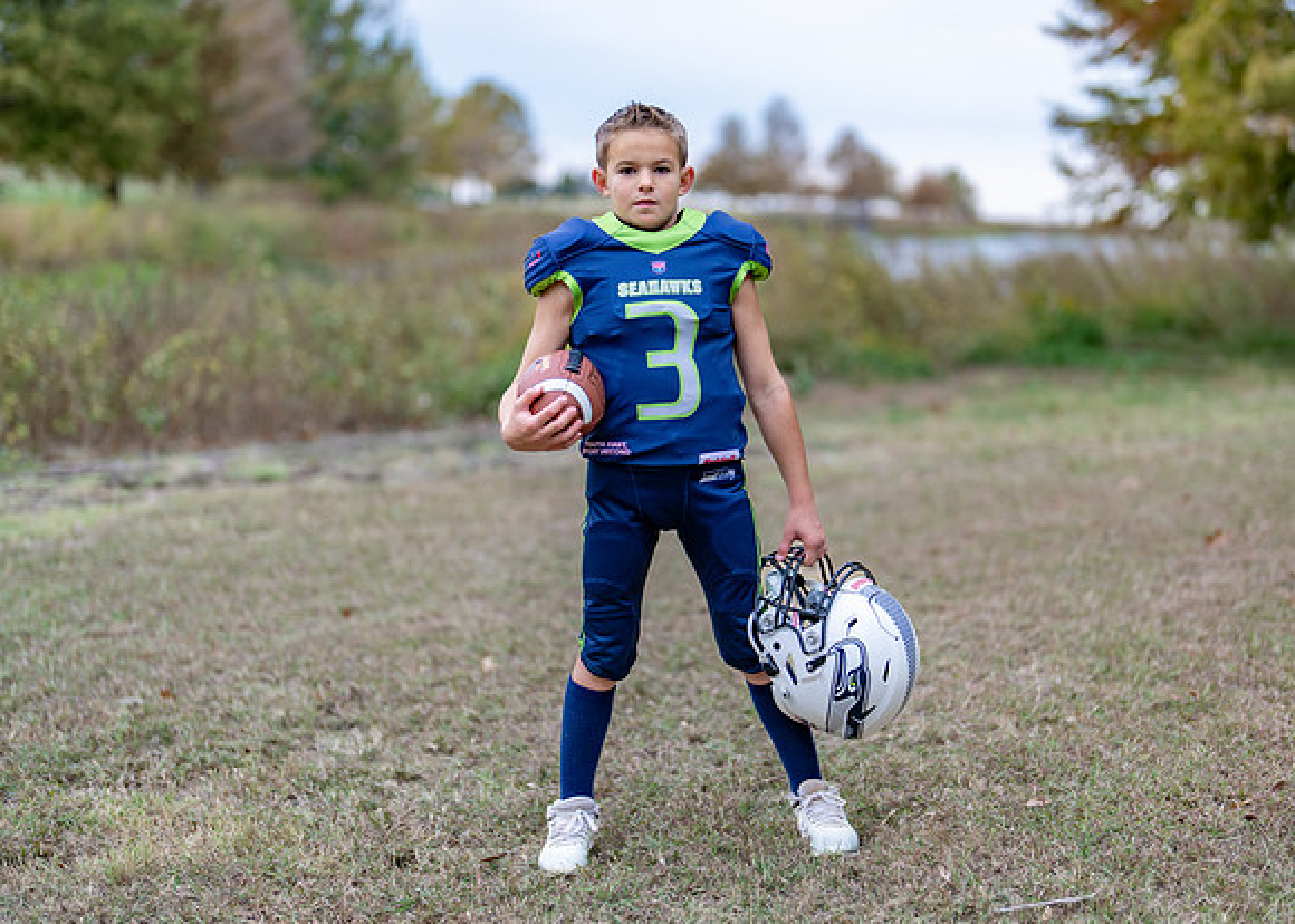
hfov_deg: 33.5
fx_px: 2149
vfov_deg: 24.3
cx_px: 705
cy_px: 468
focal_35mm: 58
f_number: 1.2
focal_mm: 50
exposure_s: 1/500
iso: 100
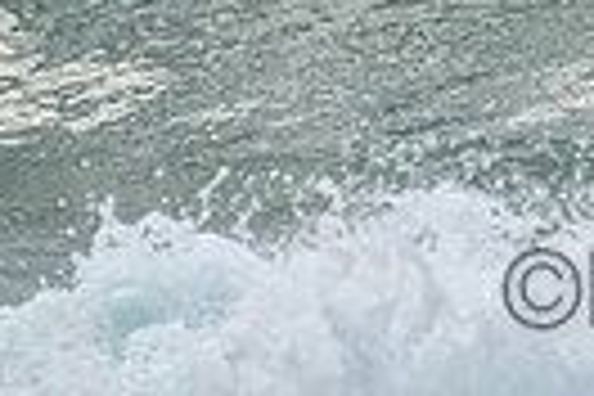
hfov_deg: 0.6
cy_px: -438
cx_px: 823
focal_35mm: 3578
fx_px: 59032
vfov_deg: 0.4
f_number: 11
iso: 1400
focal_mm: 800
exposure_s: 1/2000
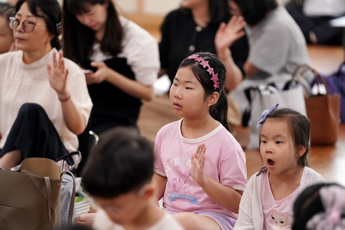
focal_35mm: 200
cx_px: 172
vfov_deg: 6.9
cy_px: 115
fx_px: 1917
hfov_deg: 10.3
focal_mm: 200
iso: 1600
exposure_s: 1/250
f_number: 2.8
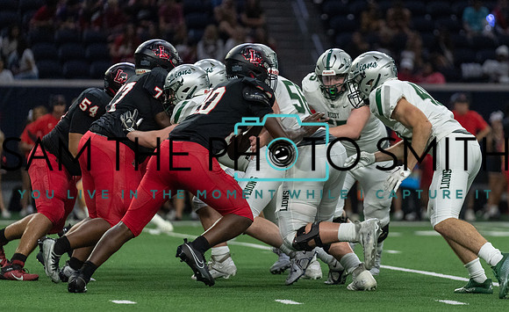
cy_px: 150
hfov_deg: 7.7
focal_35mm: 273
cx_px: 318
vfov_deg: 4.7
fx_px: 3767
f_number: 2.8
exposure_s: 1/1250
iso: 4000
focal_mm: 200
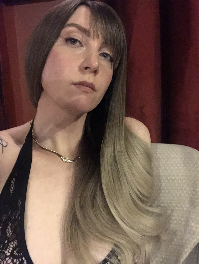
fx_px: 245
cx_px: 100
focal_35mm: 32
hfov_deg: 44.2
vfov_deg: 56.8
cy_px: 132
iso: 1250
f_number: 2.2
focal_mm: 2.9
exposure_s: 1/17
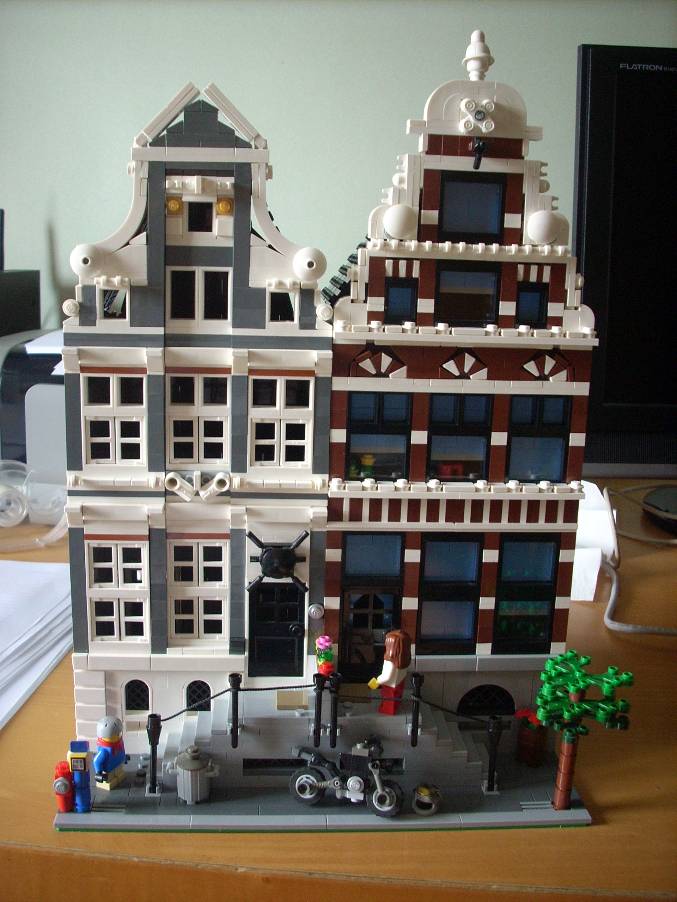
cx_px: 338
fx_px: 965
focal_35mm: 37
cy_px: 451
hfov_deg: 38.7
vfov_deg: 50.1
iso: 183
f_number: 2.8
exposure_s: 1/30
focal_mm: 6.2
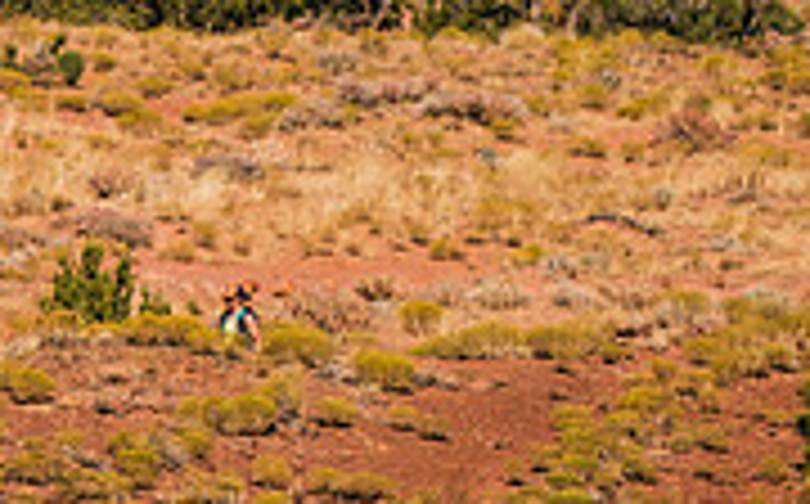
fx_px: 28353
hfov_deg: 1.6
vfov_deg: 1.0
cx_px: -378
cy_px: 565
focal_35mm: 1286
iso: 160
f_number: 6.3
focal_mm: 391
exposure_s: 1/1250
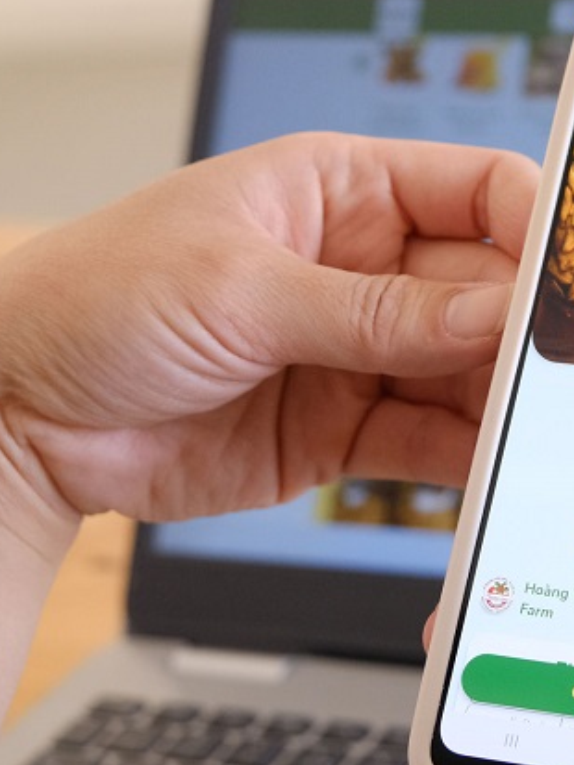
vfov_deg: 15.2
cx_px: 657
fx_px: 2873
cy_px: 443
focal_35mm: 130
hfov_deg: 11.2
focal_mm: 41.1
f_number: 4
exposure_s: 1/125
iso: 1600
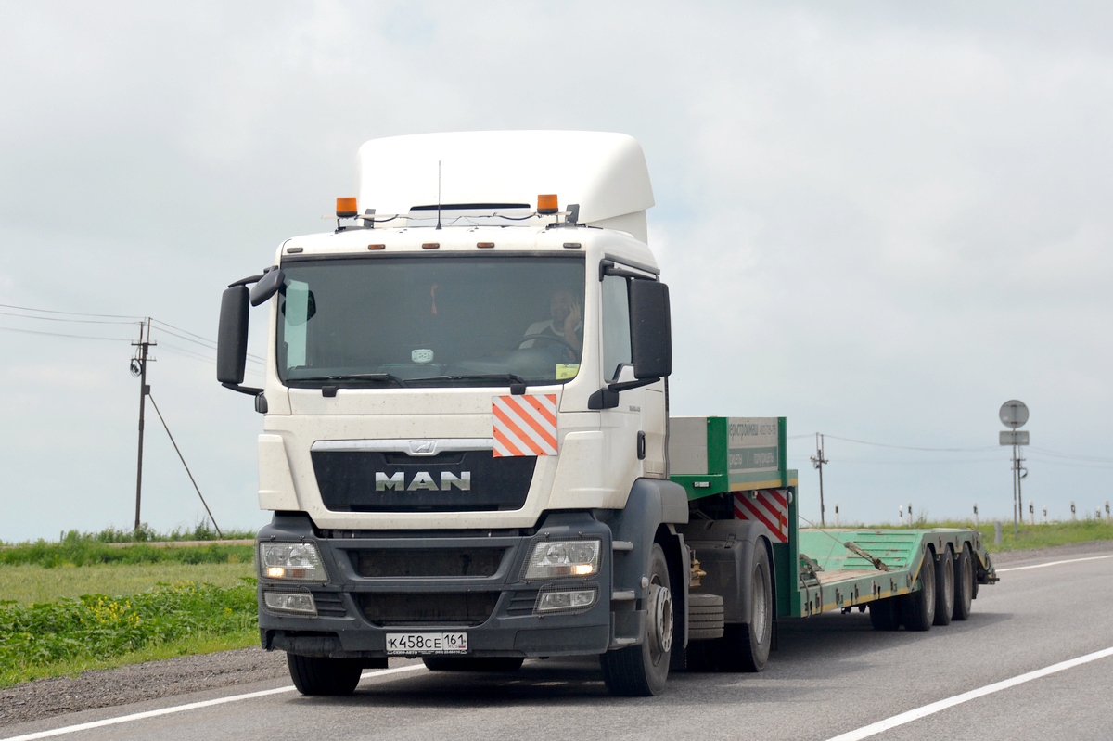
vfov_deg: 10.2
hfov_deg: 15.2
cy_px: 370
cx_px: 556
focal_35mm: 135
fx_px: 4172
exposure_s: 1/1600
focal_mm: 90
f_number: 7.1
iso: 400
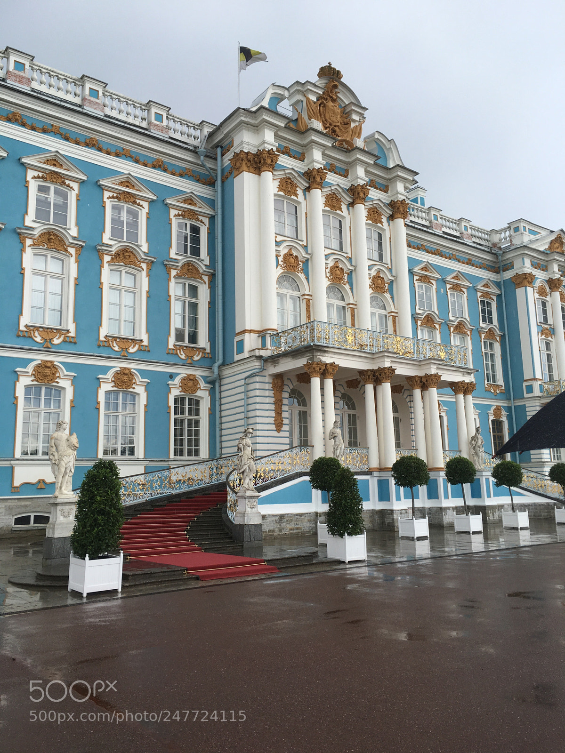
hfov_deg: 48.2
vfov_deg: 61.7
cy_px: 376
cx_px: 282
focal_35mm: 29
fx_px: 631
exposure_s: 1/490
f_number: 2.2
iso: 25
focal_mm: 4.15
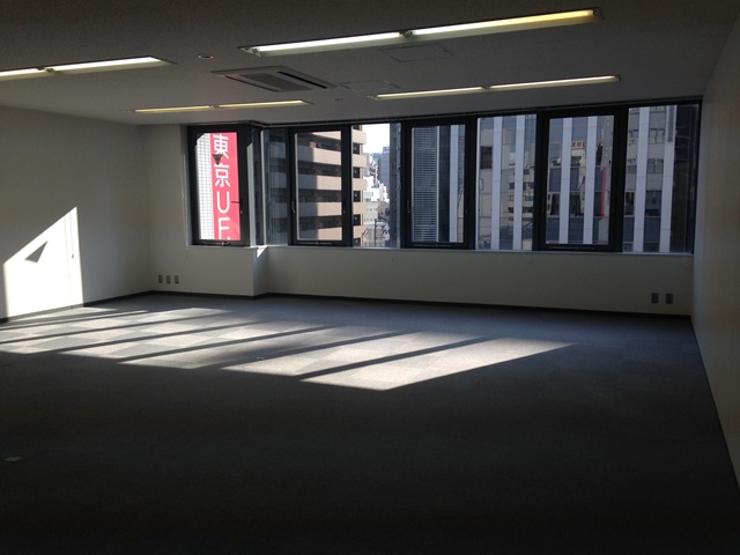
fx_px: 705
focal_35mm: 33
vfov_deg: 42.9
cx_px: 370
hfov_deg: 55.4
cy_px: 278
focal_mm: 4.12
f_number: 2.4
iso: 50
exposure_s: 1/536
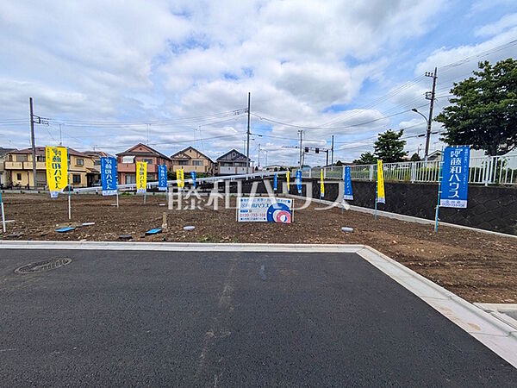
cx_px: 258
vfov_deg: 85.7
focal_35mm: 14
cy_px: 194
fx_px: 209
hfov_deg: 102.1
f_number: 2.2
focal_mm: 1.83
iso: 50
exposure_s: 1/2347
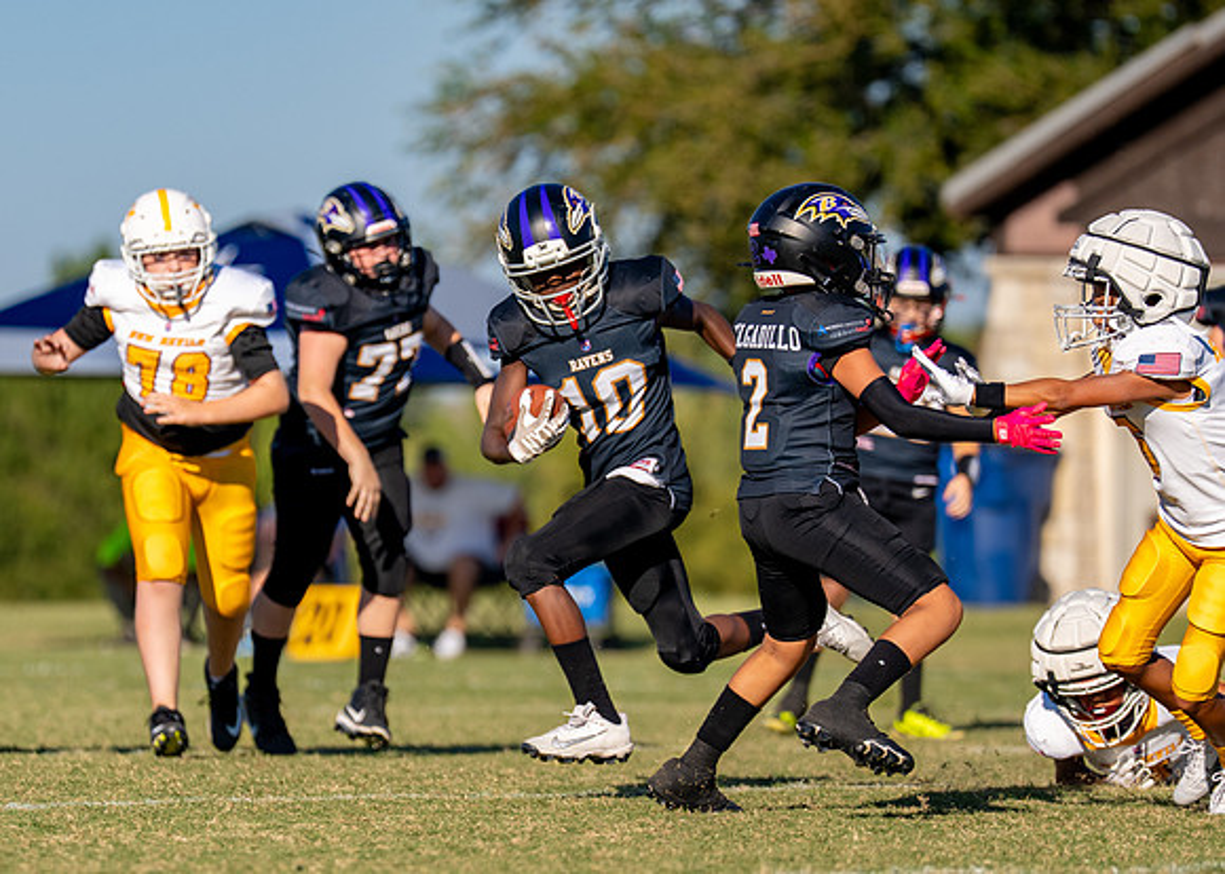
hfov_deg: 5.4
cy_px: 520
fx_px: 13065
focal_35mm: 376
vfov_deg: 3.8
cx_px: 562
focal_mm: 200
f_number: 2.8
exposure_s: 1/4000
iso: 160
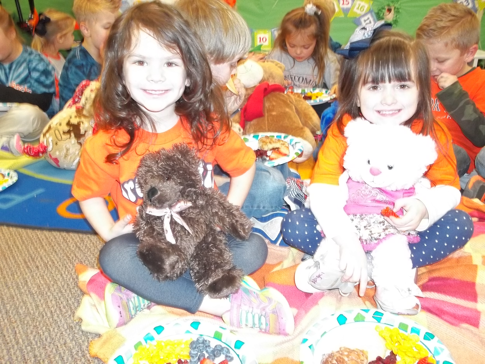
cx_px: 242
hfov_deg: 55.4
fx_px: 462
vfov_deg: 42.9
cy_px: 182
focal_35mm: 33
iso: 250
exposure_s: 1/30
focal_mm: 5.9
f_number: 3.3
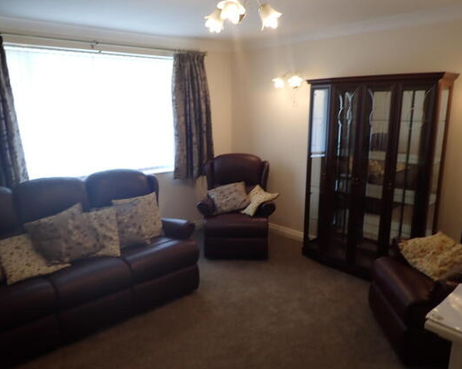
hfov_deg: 64.0
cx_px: 211
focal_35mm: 27
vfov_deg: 53.1
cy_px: 183
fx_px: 369
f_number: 2
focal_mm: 4.5
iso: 125
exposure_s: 1/60
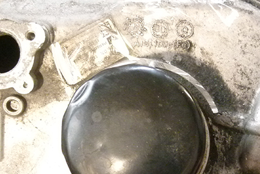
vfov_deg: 11.2
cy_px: 116
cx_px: 203
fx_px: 881
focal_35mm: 122
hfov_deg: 16.7
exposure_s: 1/25
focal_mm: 9
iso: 400
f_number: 3.2
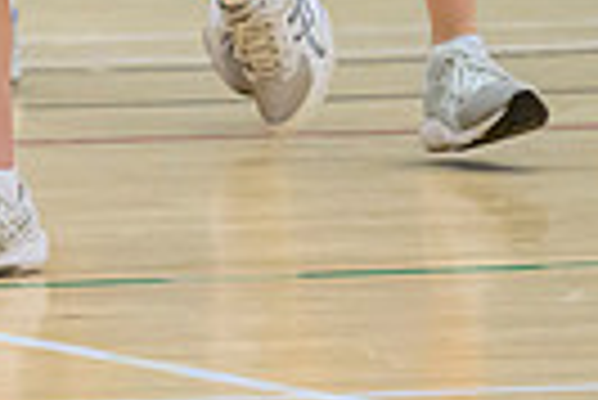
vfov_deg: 1.2
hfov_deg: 1.7
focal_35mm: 1175
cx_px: -850
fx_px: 19539
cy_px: -627
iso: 6400
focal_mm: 200
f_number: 3.5
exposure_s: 1/1000
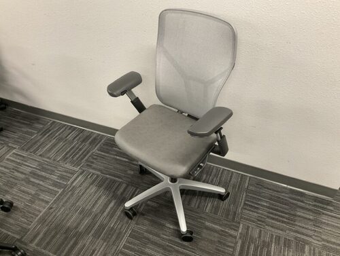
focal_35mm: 29
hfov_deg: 61.6
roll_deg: -0.9
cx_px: 170
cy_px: 128
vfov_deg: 48.4
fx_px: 285
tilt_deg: -39.5
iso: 160
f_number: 1.8
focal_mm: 3
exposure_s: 1/60
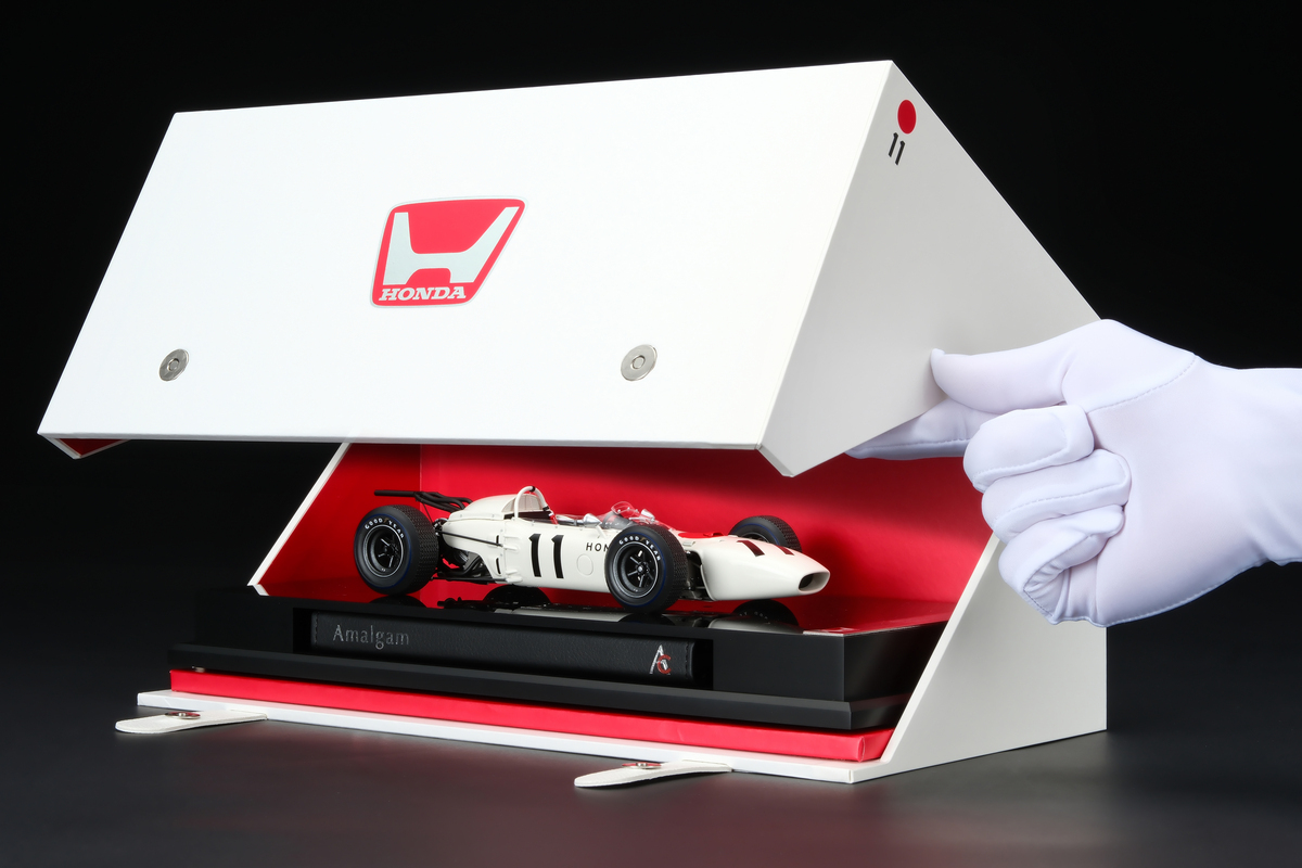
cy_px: 434
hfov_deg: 24.5
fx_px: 3002
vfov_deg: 16.5
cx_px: 651
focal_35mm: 83
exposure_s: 1/125
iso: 200
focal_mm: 55
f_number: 20
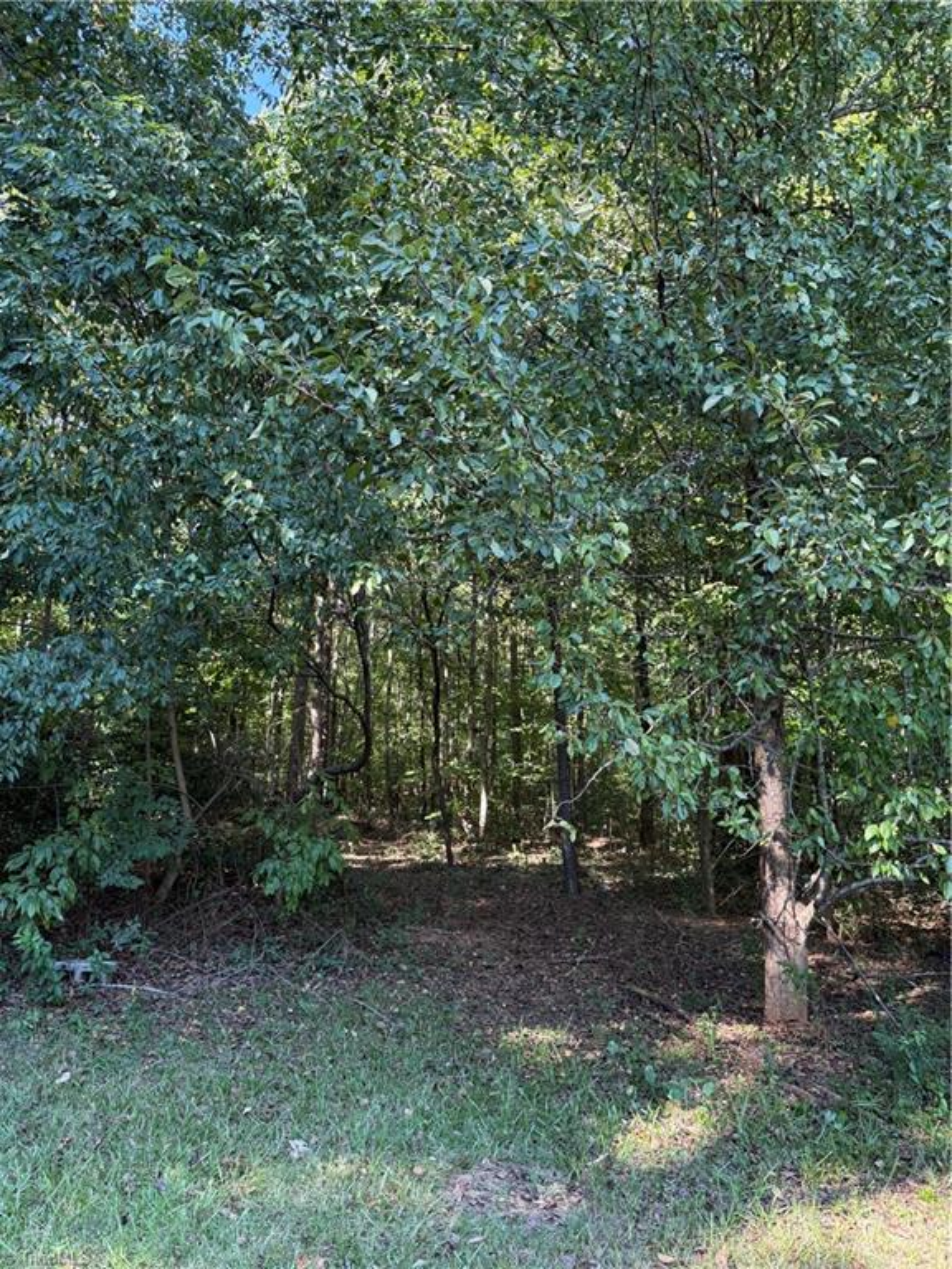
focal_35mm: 24
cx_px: 476
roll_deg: -1.0
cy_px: 634
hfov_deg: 56.8
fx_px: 880
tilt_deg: +9.6
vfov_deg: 71.6
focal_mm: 6.76
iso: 100
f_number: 1.78
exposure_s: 1/133
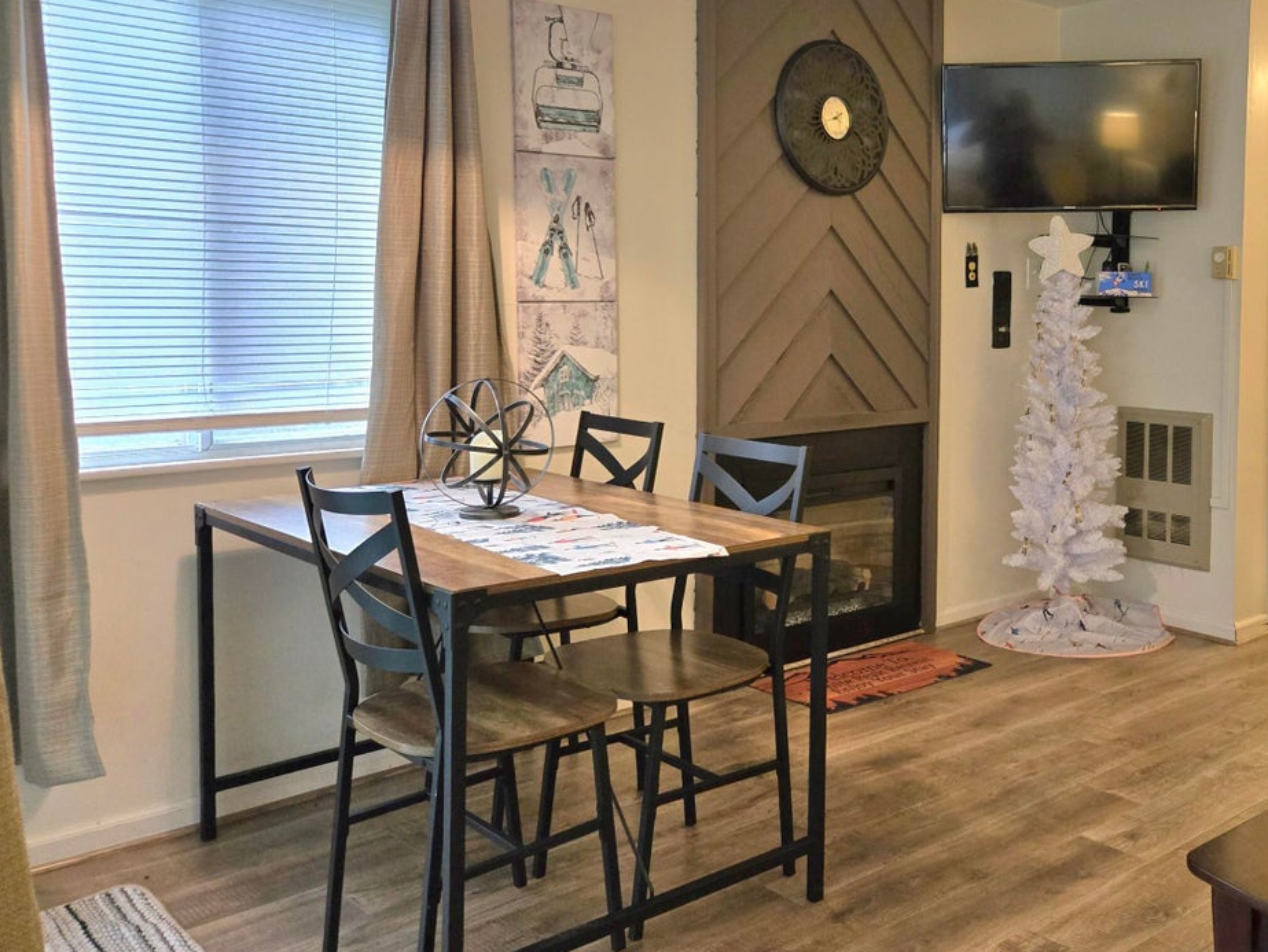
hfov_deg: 52.0
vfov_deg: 41.5
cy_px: 356
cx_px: 924
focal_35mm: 34
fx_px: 1246
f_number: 1.8
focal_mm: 5.4
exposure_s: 1/120
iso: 500
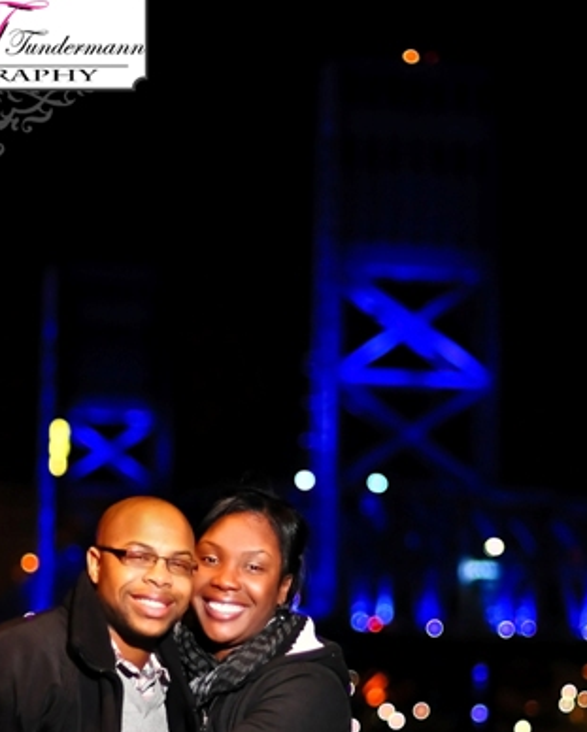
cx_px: 226
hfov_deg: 11.7
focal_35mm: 132
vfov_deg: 14.5
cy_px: 576
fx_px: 2863
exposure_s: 1/100
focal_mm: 50
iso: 800
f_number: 1.4
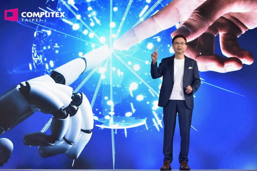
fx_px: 500
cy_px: 86
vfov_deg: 19.4
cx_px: 128
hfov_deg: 28.9
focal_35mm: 70
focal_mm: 70
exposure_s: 1/250
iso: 2000
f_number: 8
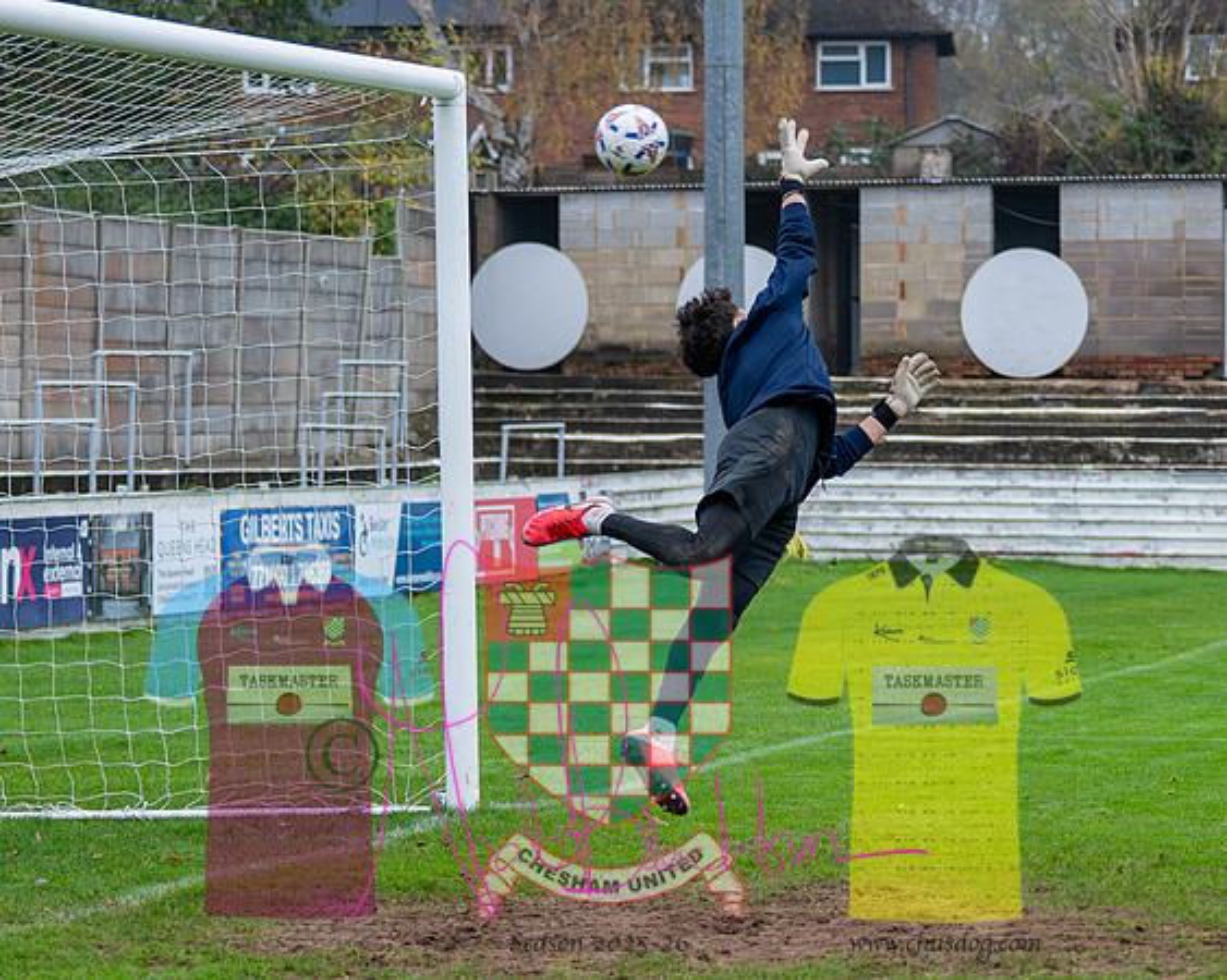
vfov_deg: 11.3
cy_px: 645
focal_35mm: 137
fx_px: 4973
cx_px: 665
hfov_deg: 14.1
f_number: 2.2
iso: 1250
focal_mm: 54
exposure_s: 1/1250
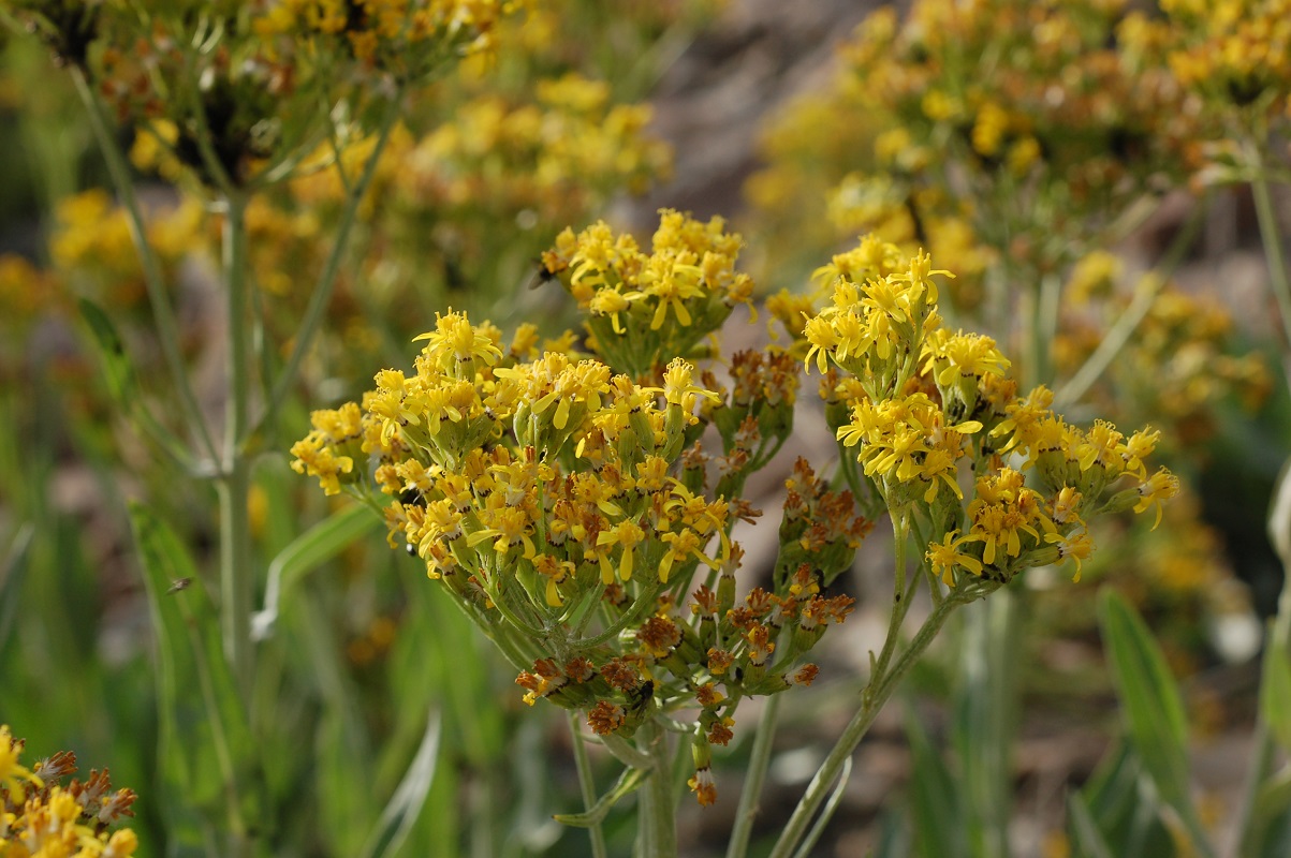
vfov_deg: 18.2
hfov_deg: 27.0
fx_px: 2687
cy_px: 429
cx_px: 646
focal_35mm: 75
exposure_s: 1/200
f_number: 7.1
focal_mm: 50
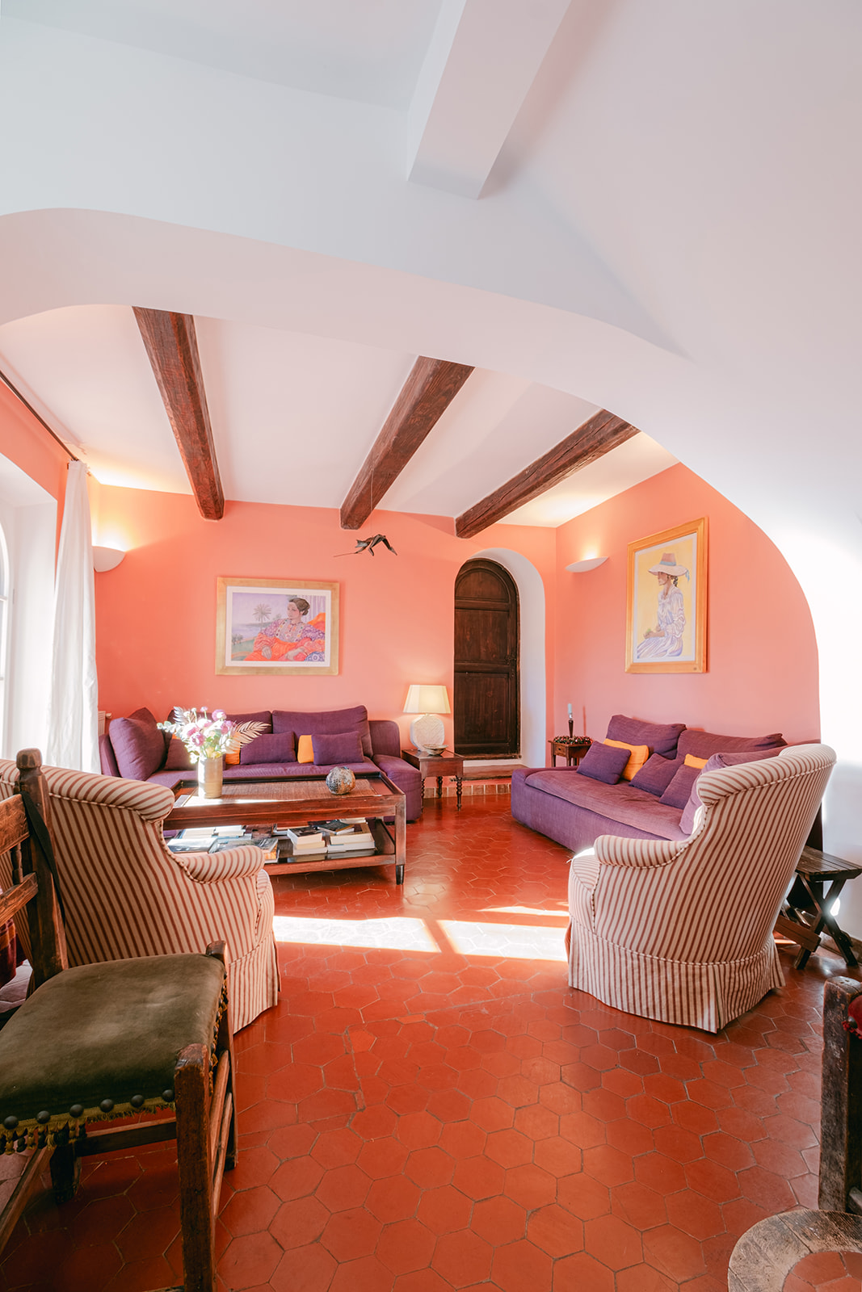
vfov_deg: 100.4
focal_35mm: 15
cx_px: 431
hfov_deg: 77.3
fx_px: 539
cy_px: 646
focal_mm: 10
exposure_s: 1/2
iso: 100
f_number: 10
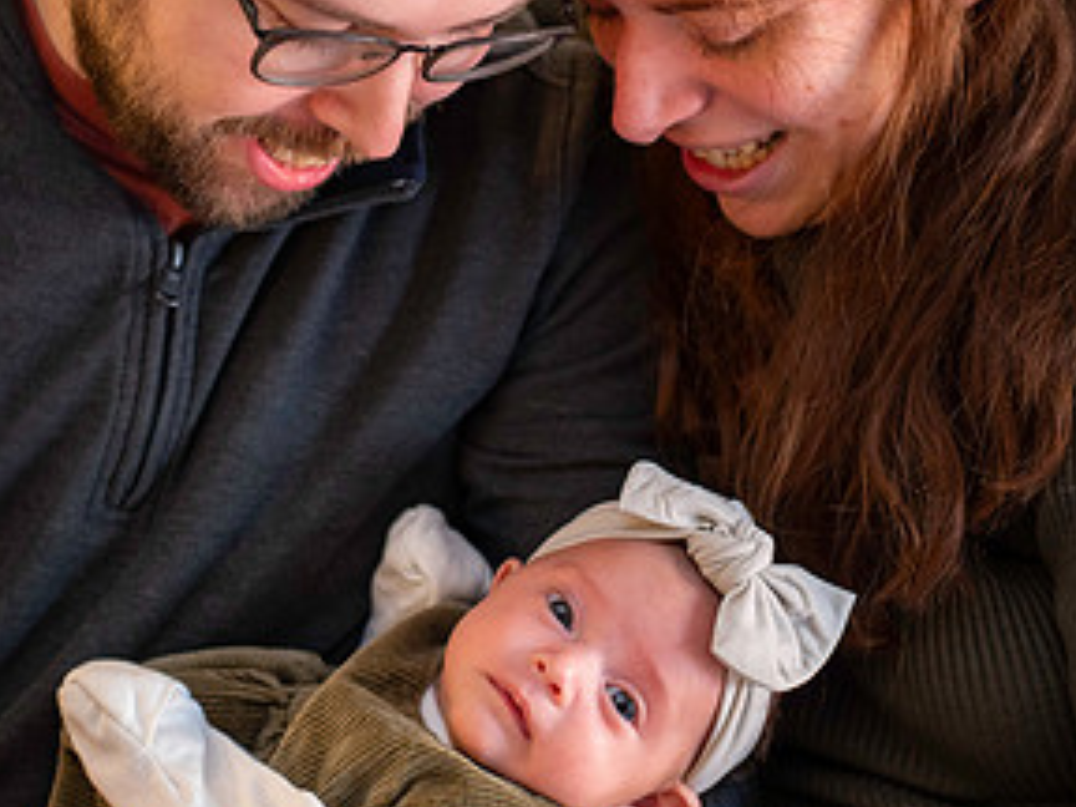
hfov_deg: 26.0
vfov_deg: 19.6
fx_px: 2331
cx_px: 547
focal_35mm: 75
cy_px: 389
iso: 3200
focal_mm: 50
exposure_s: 1/80
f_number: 3.2
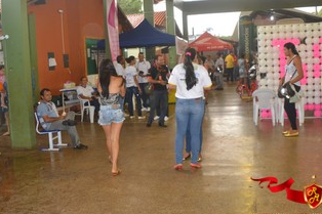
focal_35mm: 43
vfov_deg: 31.1
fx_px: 384
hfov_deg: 45.5
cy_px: 88
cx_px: 160
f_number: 3.5
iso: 800
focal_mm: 20
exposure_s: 1/60
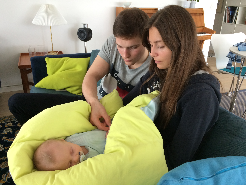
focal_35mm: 29
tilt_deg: -24.0
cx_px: 123
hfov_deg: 61.7
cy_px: 92
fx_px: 206
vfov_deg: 48.2
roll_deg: -3.3
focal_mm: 4.15
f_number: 2.2
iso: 200
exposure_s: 1/33
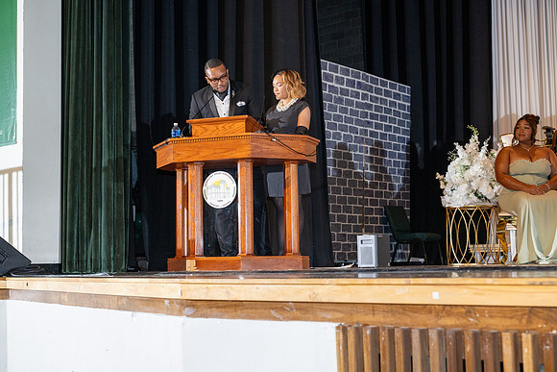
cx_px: 278
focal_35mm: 54
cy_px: 186
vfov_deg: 25.1
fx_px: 836
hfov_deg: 36.9
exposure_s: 1/200
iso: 1600
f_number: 5.6
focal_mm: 54
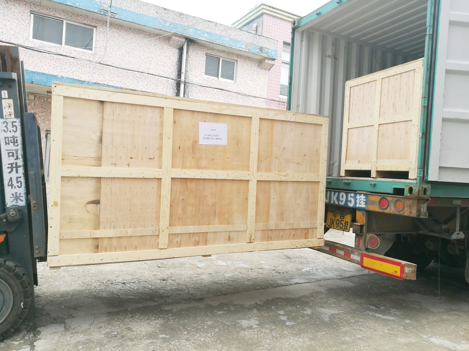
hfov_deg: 65.3
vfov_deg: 51.4
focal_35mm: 27
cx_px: 234
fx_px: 366
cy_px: 176
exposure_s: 1/281
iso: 50
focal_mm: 4.5
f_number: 2.2
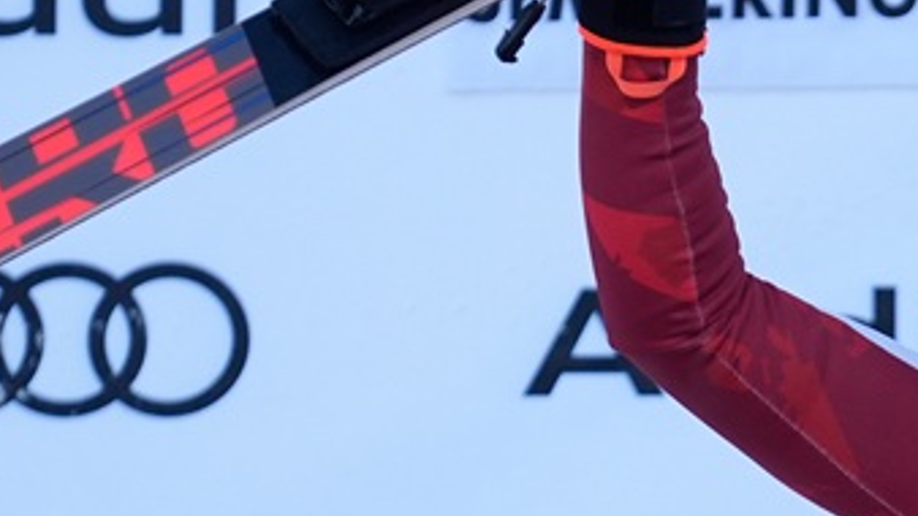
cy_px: 425
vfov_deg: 1.5
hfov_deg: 2.7
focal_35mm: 785
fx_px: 19105
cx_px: 1219
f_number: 3.5
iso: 800
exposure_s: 1/2000
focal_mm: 198
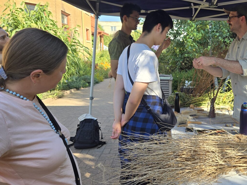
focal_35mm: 36
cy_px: 76
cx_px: 180
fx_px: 257
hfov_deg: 49.6
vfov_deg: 39.5
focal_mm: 5.4
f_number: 1.8
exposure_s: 1/455
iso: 25
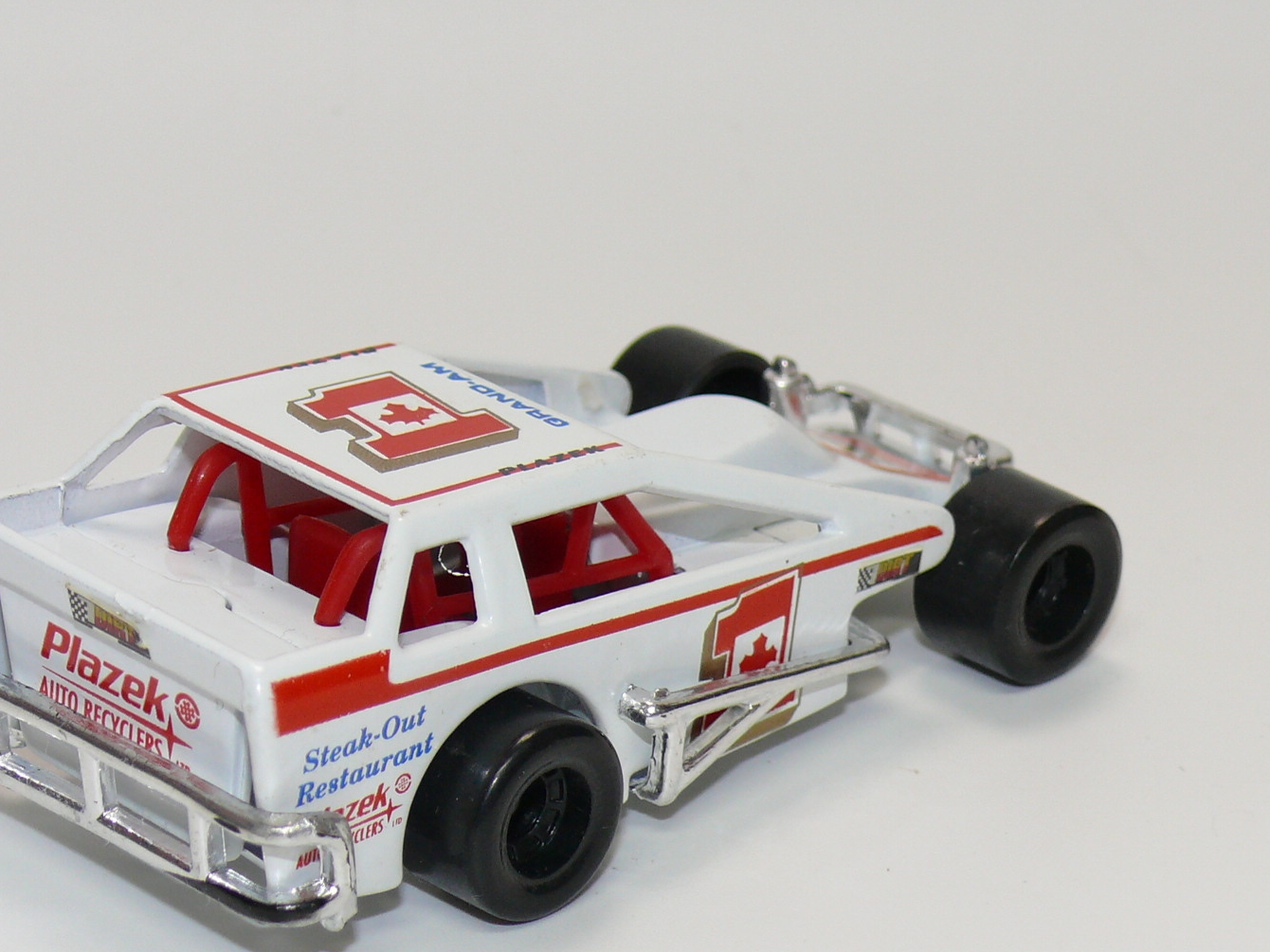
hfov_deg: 16.0
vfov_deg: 12.0
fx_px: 4513
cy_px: 565
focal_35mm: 123
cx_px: 547
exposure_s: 1/30
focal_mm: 13.6
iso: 100
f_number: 4
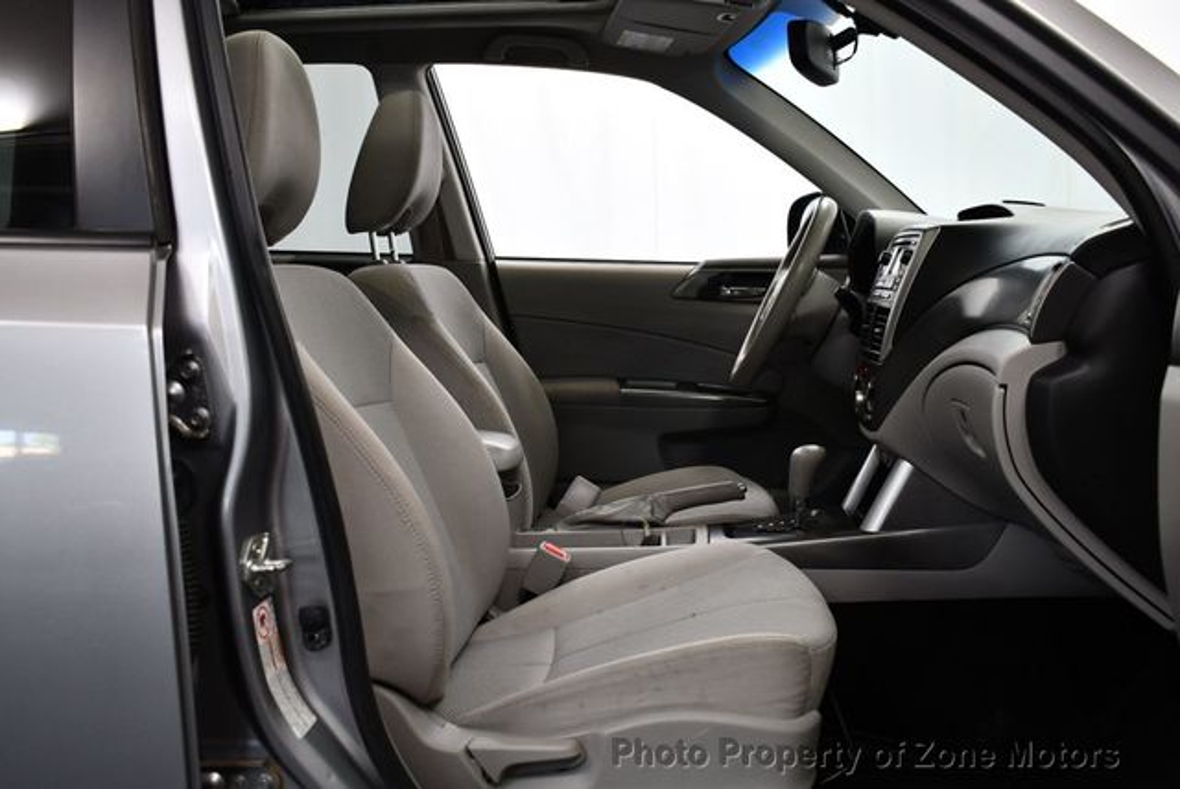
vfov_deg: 36.9
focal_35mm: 36
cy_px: 394
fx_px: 1181
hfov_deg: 53.1
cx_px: 590
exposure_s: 1/160
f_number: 3.5
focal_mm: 18
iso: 800
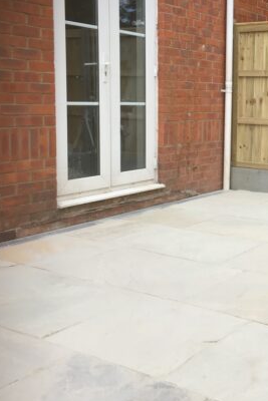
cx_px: 255
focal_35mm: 49
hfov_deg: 26.4
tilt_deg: -7.5
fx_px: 547
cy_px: 160
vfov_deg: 40.2
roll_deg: -1.2
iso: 32
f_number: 2.2
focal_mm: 4.15
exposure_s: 1/775
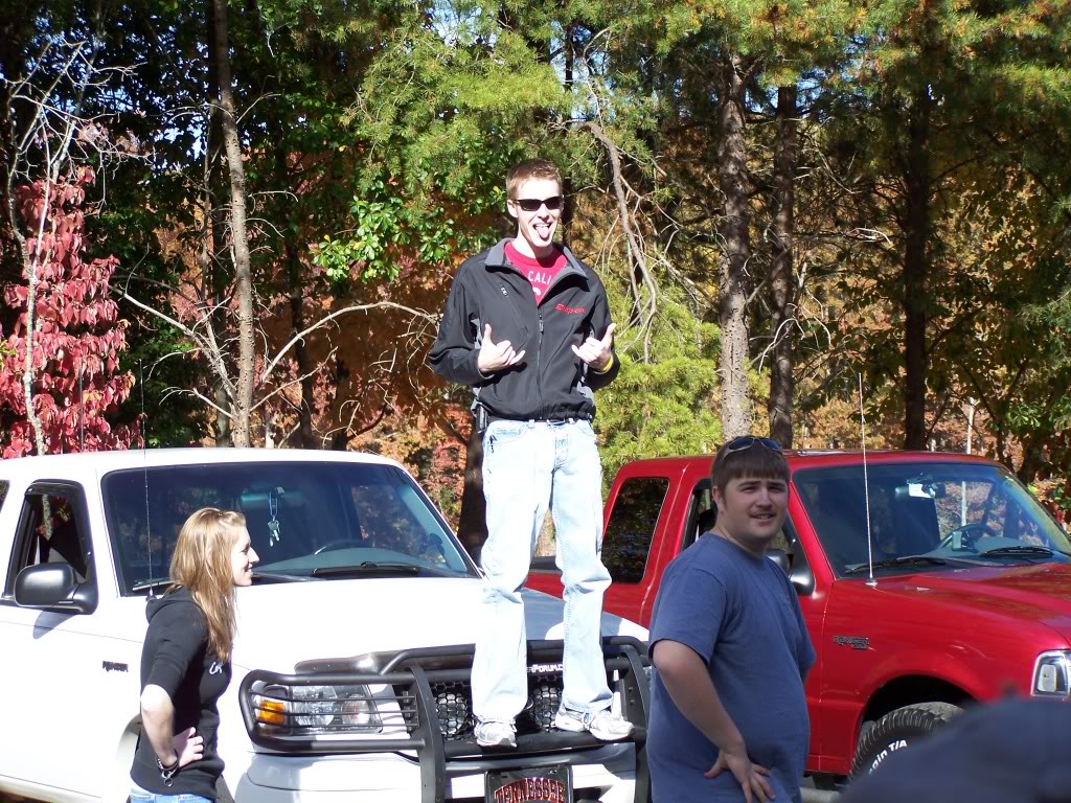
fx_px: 3249
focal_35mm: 105
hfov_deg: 18.7
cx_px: 536
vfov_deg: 14.1
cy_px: 402
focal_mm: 17.5
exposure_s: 1/320
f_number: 3.2
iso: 64
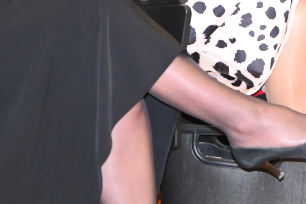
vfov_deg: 9.6
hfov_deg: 14.1
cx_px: 380
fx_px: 1198
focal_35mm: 141
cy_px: -41
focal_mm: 44
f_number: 6
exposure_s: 1/60
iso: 3600
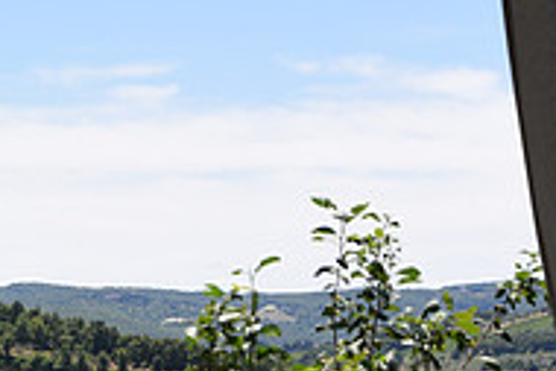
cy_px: 495
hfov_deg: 10.8
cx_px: -263
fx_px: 2828
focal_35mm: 183
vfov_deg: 7.4
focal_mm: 60
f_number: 7.1
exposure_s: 1/320
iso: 90
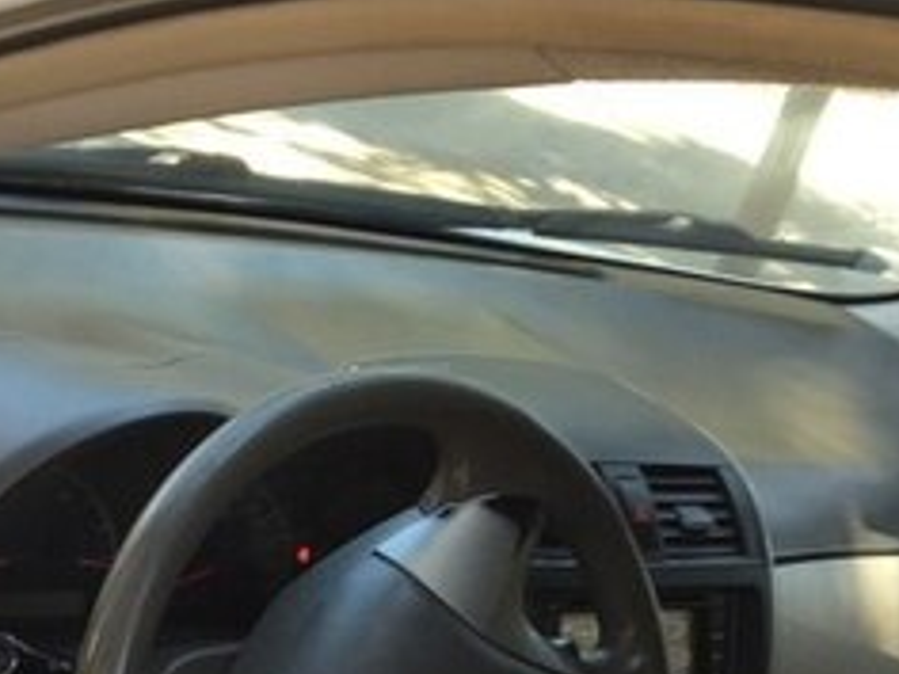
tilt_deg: -27.0
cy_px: 817
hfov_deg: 23.8
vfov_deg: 17.3
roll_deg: -17.2
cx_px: 183
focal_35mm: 81
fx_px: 2104
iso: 32
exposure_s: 1/50
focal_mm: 4.15
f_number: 2.2
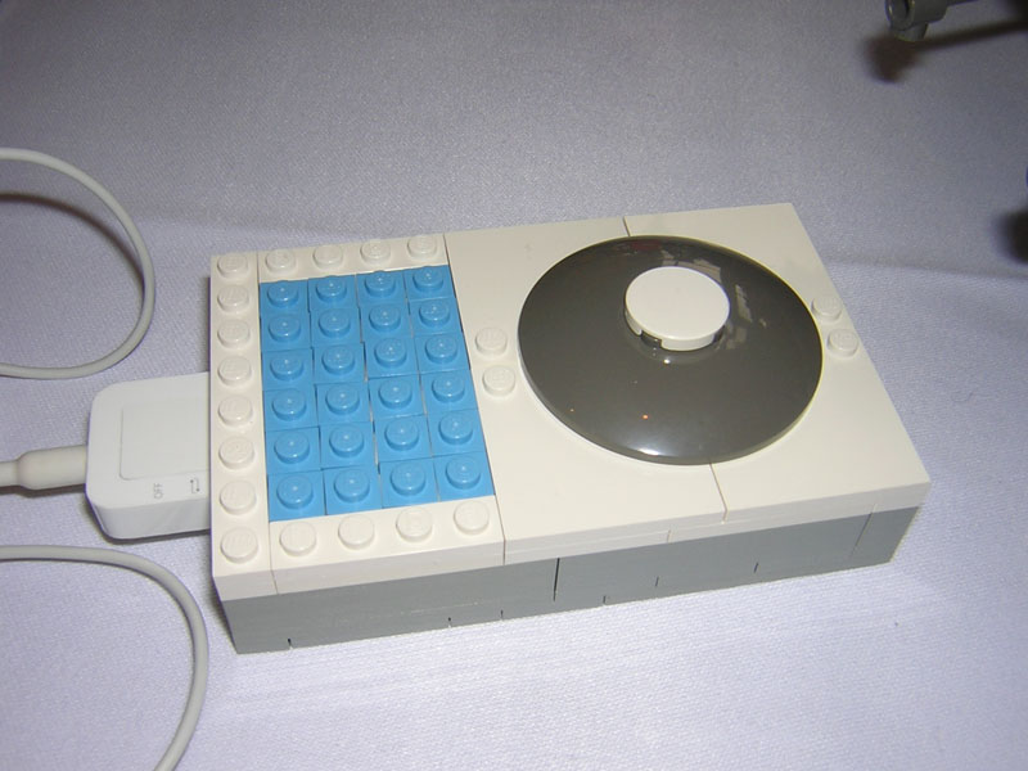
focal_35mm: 36
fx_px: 1069
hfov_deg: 51.4
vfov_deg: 39.7
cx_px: 514
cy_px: 386
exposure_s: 1/60.1
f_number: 5.2
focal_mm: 4.7
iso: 100
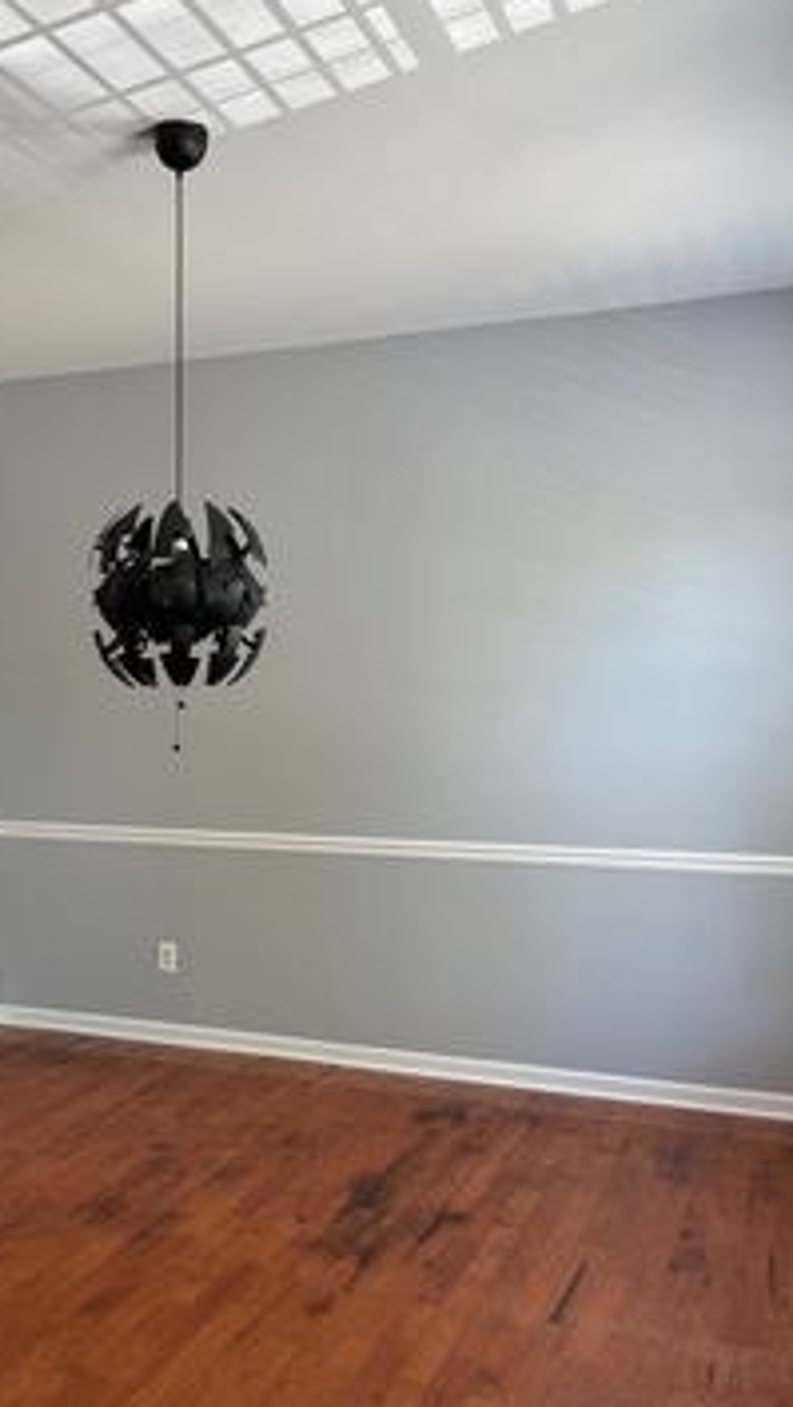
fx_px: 1381
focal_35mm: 37
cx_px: 177
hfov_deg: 31.3
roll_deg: +0.1
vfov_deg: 53.6
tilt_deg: -7.7
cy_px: 849
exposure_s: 1/60
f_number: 1.78
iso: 125
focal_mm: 6.76
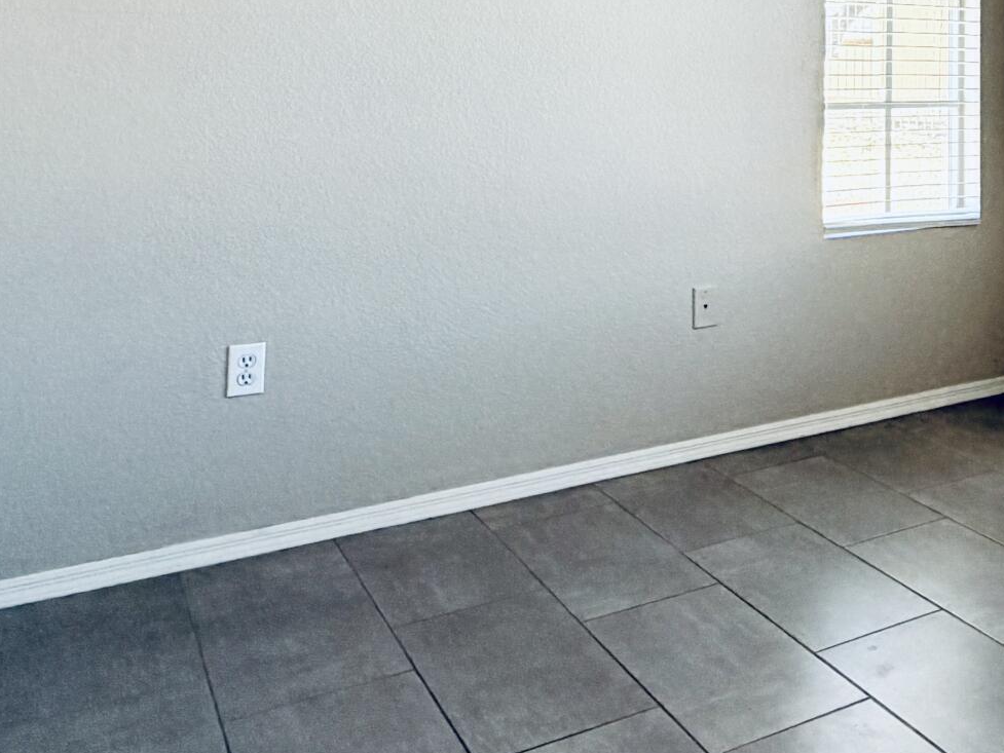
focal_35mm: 43
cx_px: 1028
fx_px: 1247
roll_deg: -0.4
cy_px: 34
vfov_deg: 31.5
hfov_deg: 38.4
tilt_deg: +1.7
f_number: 2.2
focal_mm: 2.22
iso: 100
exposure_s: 1/121
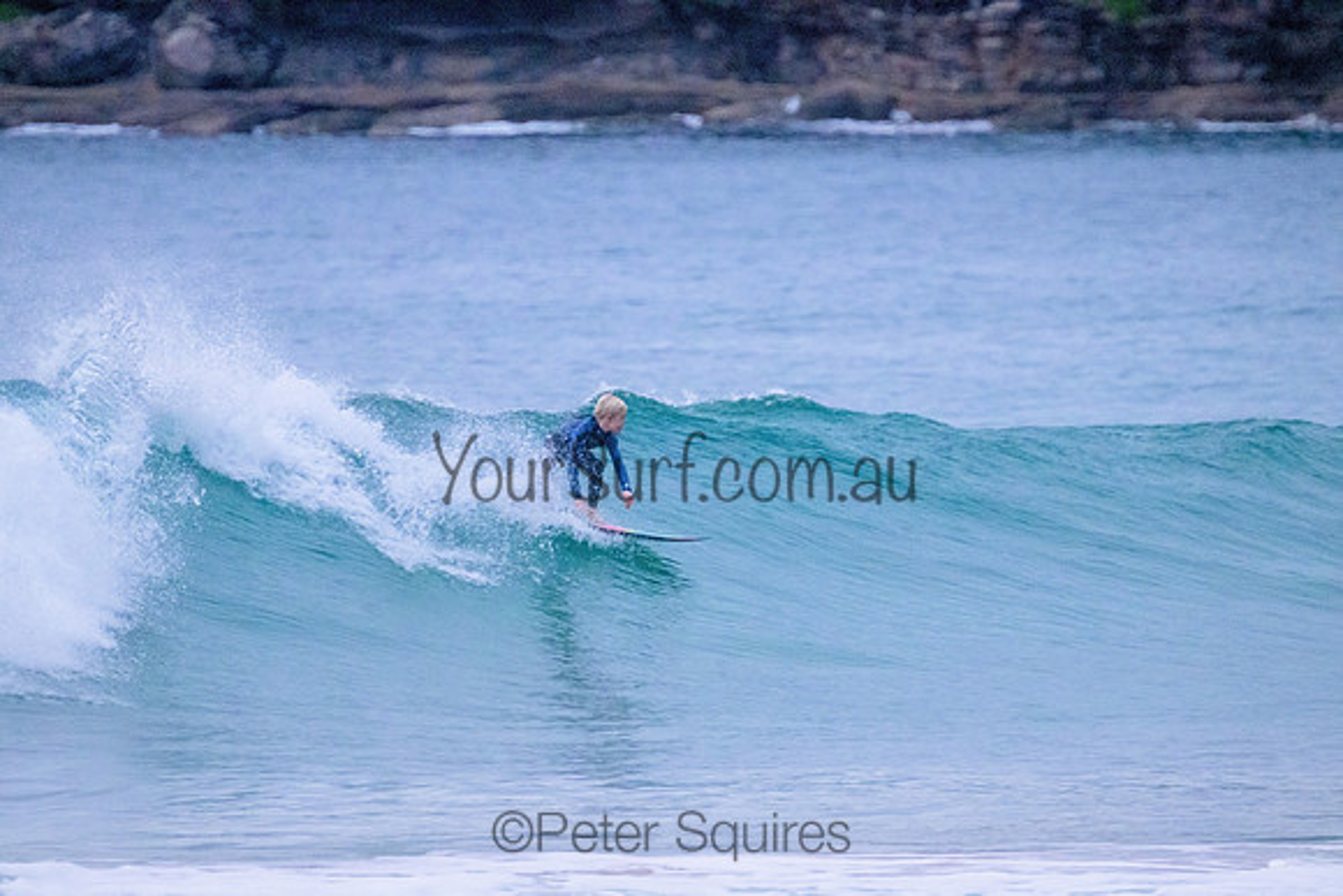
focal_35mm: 800
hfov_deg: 2.6
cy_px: 448
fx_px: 29850
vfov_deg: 1.7
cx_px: 672
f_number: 11
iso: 12800
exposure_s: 1/320
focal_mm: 800
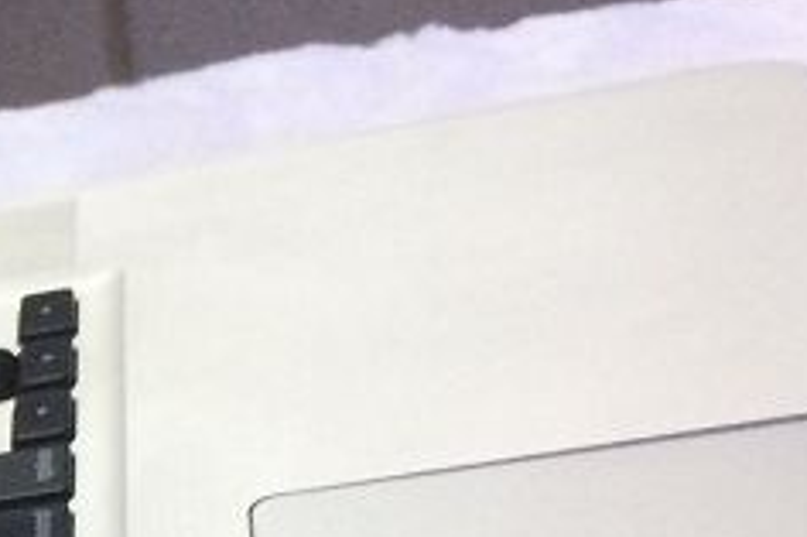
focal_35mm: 131
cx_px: -537
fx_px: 2934
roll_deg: +15.4
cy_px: 913
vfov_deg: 10.0
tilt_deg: -30.2
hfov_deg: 14.2
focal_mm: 4.15
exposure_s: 1/33
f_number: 2.2
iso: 160
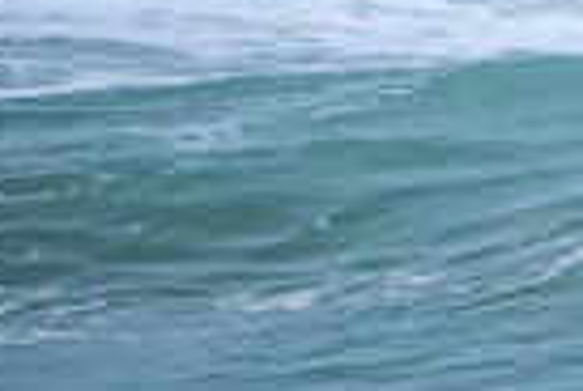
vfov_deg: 0.4
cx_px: 1136
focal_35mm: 3167
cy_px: 215
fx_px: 51399
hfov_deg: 0.6
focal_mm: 500
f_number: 5.6
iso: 450
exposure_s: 1/640
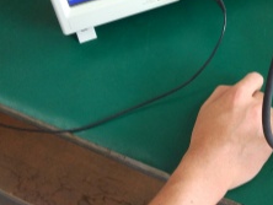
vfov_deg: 22.1
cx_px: 239
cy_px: -16
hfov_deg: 29.6
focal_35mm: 63
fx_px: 497
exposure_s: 1/25
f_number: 2
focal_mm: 4.26
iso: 424
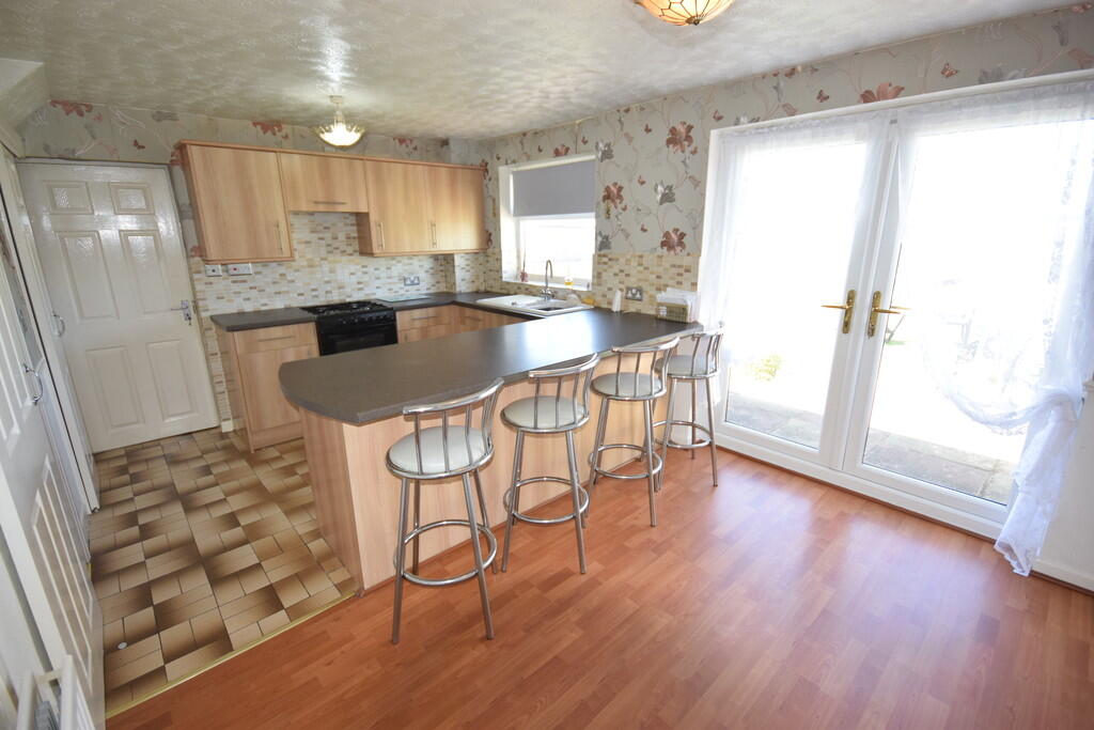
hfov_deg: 100.4
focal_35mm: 15
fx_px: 456
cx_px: 547
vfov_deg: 77.3
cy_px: 365
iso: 720
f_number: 5.6
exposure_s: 1/125
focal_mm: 10
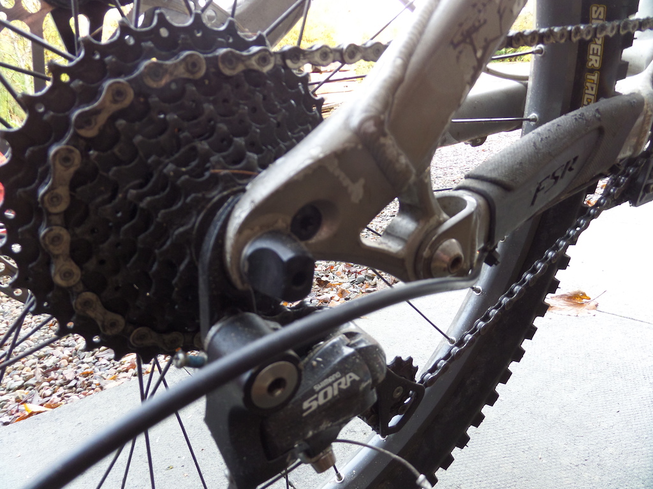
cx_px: 326
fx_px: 453
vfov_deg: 56.8
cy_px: 244
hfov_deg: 71.6
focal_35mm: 24
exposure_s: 1/30
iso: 160
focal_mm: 4
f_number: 3.2
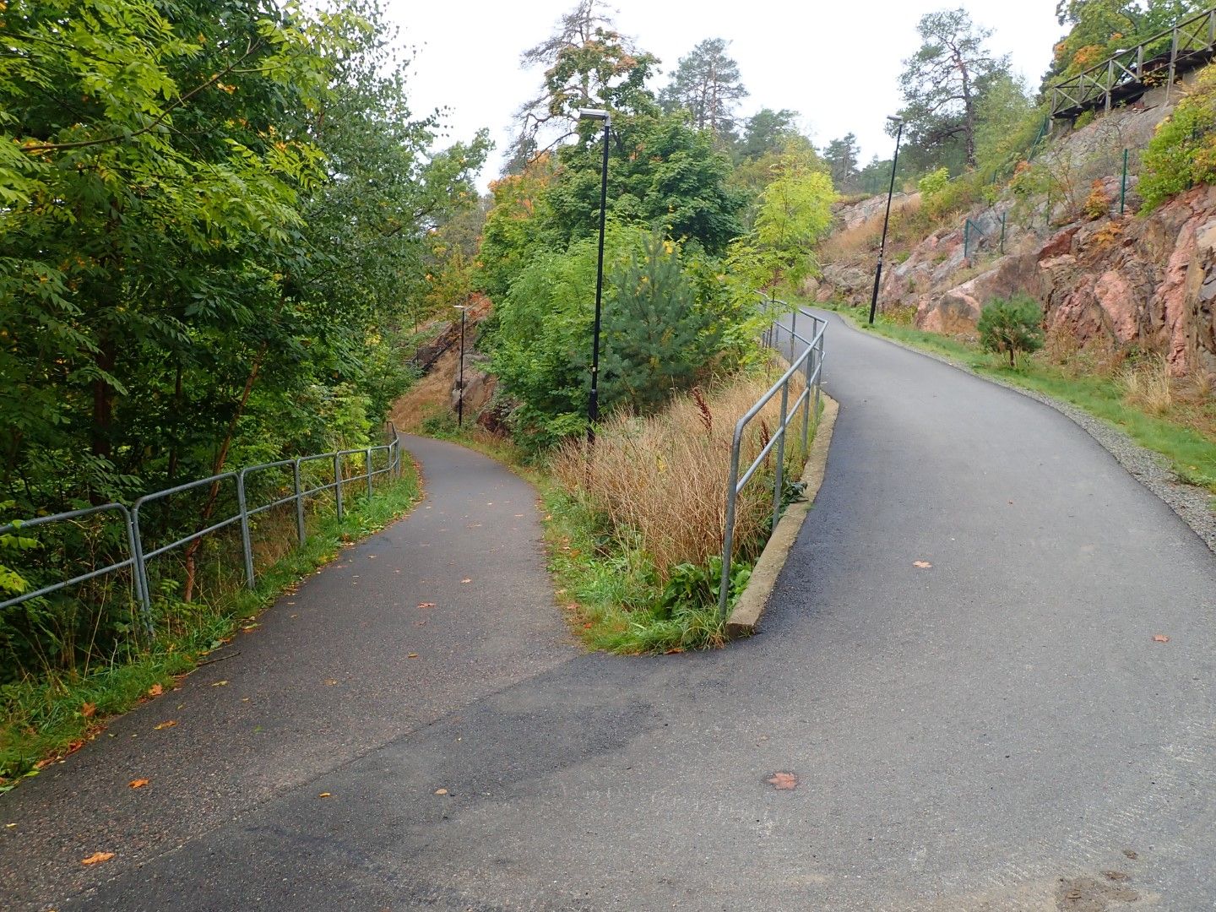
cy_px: 456
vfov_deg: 54.9
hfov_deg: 69.4
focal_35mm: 25
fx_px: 878
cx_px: 608
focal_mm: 4.5
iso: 100
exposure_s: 1/60
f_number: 2.8
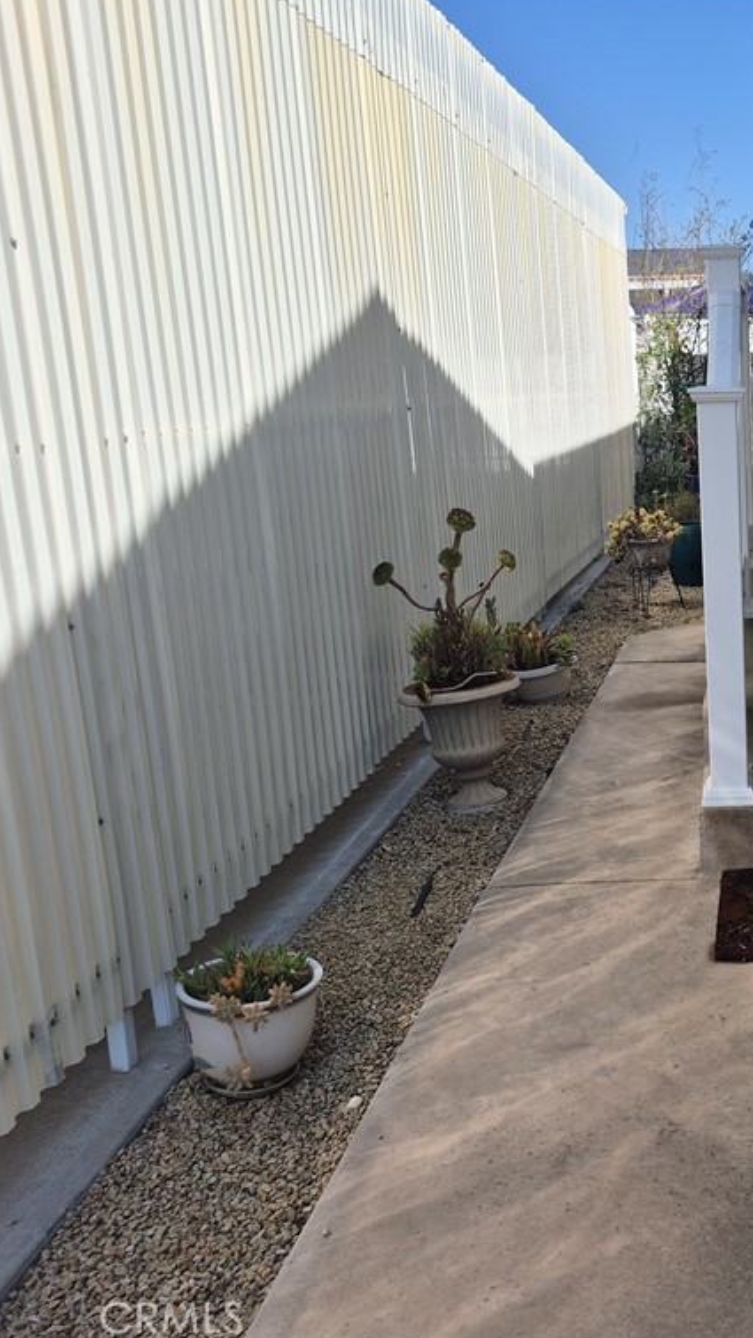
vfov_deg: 58.0
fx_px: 1206
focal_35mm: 34
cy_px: 663
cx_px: 788
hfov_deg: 31.5
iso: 25
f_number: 1.8
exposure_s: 1/1444
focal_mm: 5.4
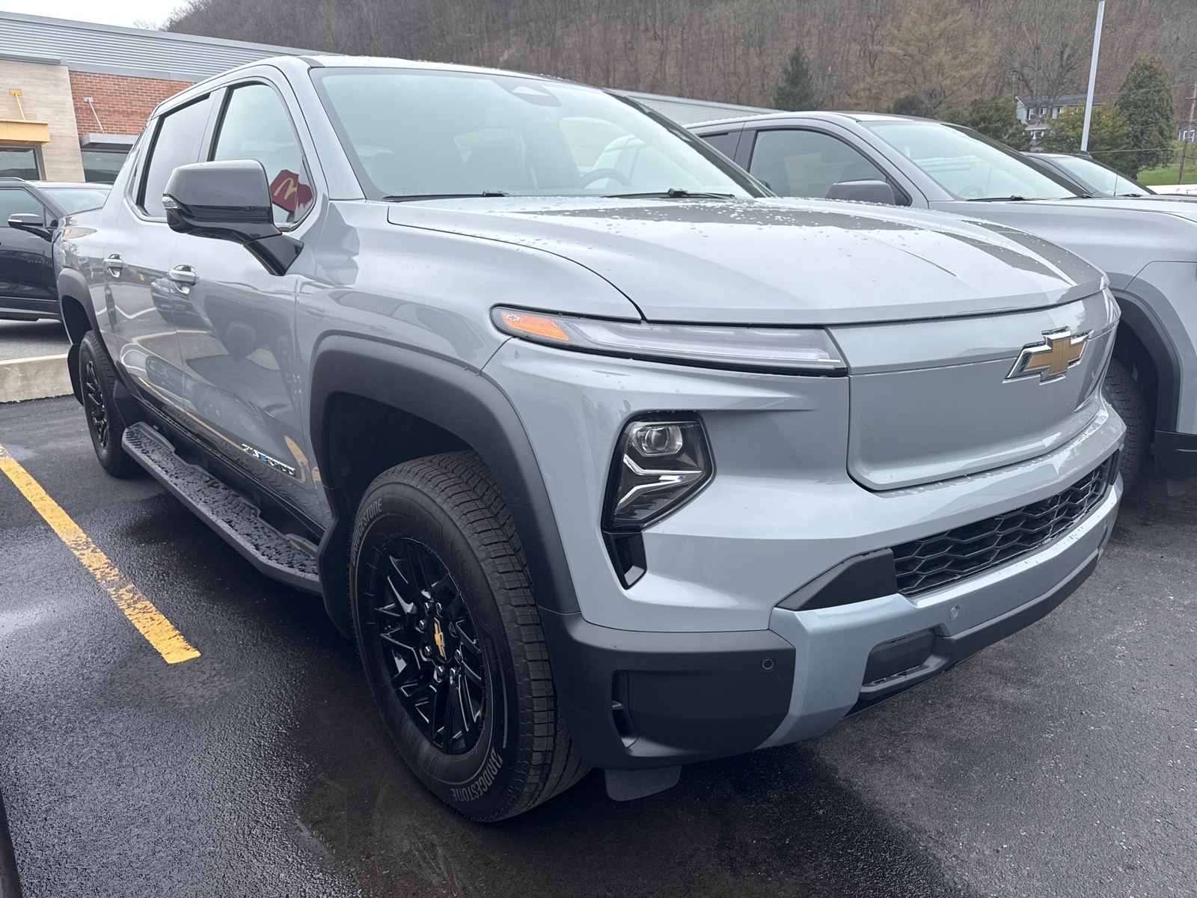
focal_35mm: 24
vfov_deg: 56.8
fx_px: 830
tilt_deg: -14.4
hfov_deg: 71.6
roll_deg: +1.1
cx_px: 598
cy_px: 449
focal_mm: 6.76
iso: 80
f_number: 1.78
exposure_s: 1/1337
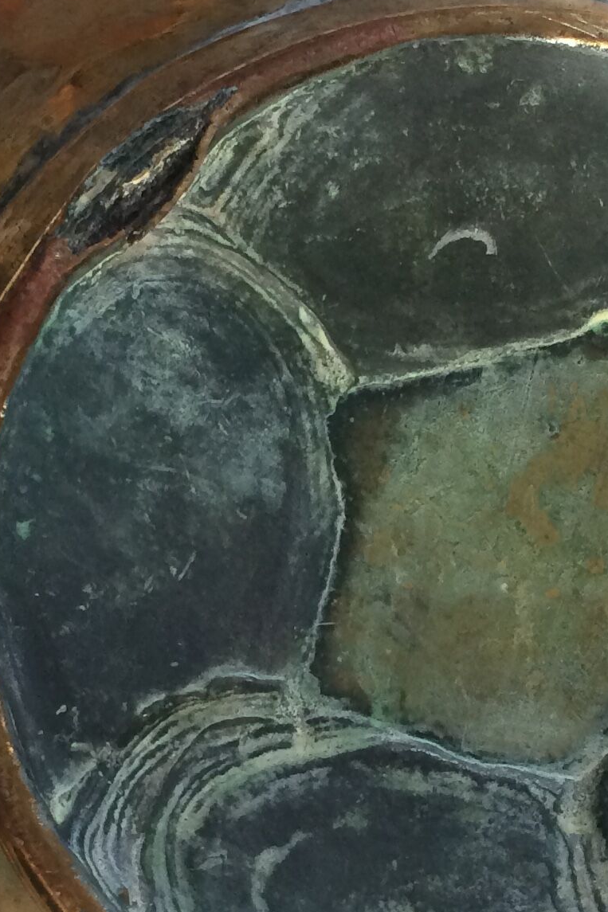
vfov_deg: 23.6
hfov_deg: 15.9
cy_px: 599
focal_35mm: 86
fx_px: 2179
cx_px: 393
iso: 64
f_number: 2.2
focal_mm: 4.15
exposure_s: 1/33
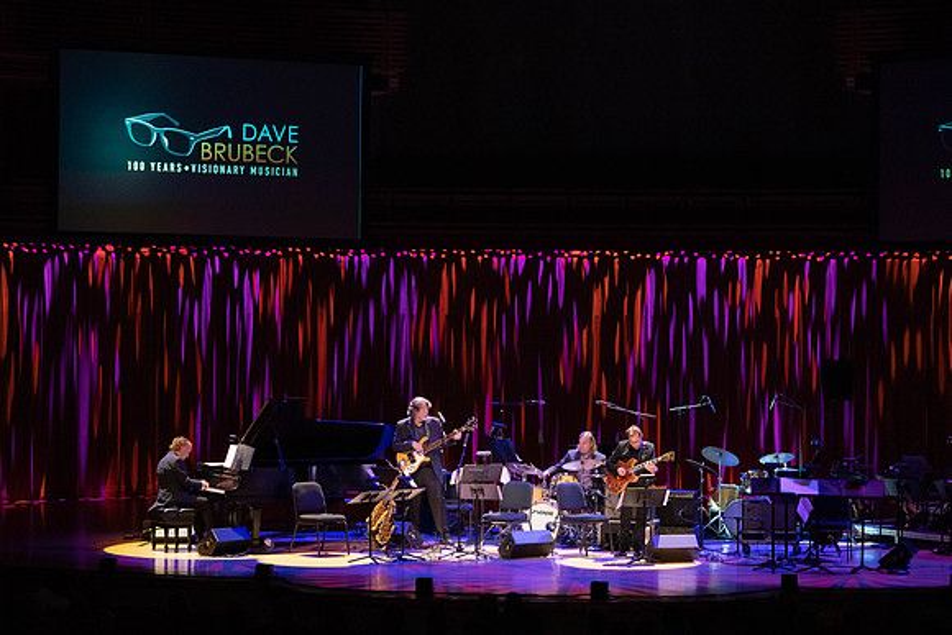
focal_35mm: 100
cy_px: 318
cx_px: 476
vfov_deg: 13.7
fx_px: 2645
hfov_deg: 20.4
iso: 8000
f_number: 6.3
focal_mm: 100
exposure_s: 1/250
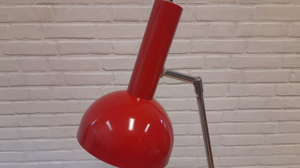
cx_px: 149
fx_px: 223
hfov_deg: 67.9
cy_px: 90
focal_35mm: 28
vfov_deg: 41.5
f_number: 2
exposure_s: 1/50
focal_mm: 4.6
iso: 160
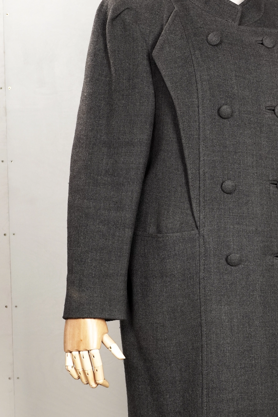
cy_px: 279
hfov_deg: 16.1
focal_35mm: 84
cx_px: 226
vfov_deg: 24.1
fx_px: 973
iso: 400
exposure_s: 1/40
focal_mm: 32
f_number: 5
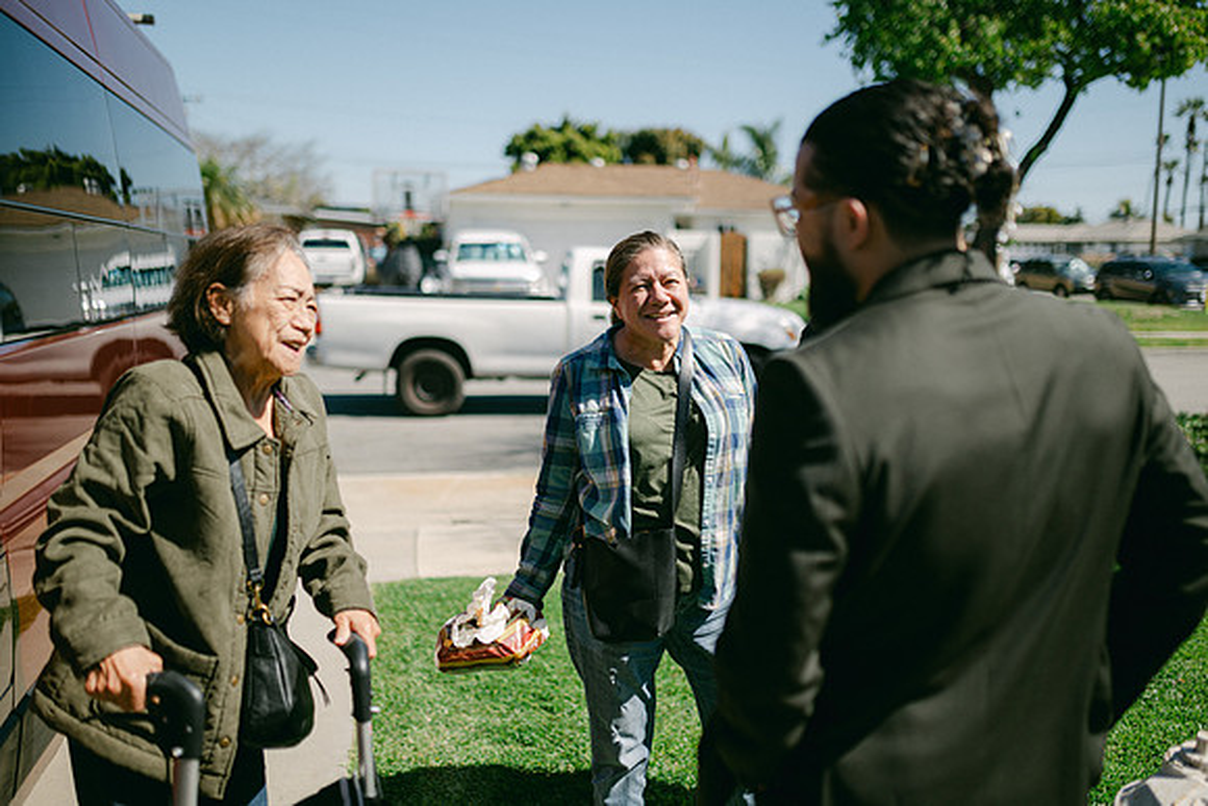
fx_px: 1208
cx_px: 604
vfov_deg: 36.9
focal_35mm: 36
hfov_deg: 53.1
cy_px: 403
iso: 80
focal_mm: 35
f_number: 1.4
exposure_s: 1/5000
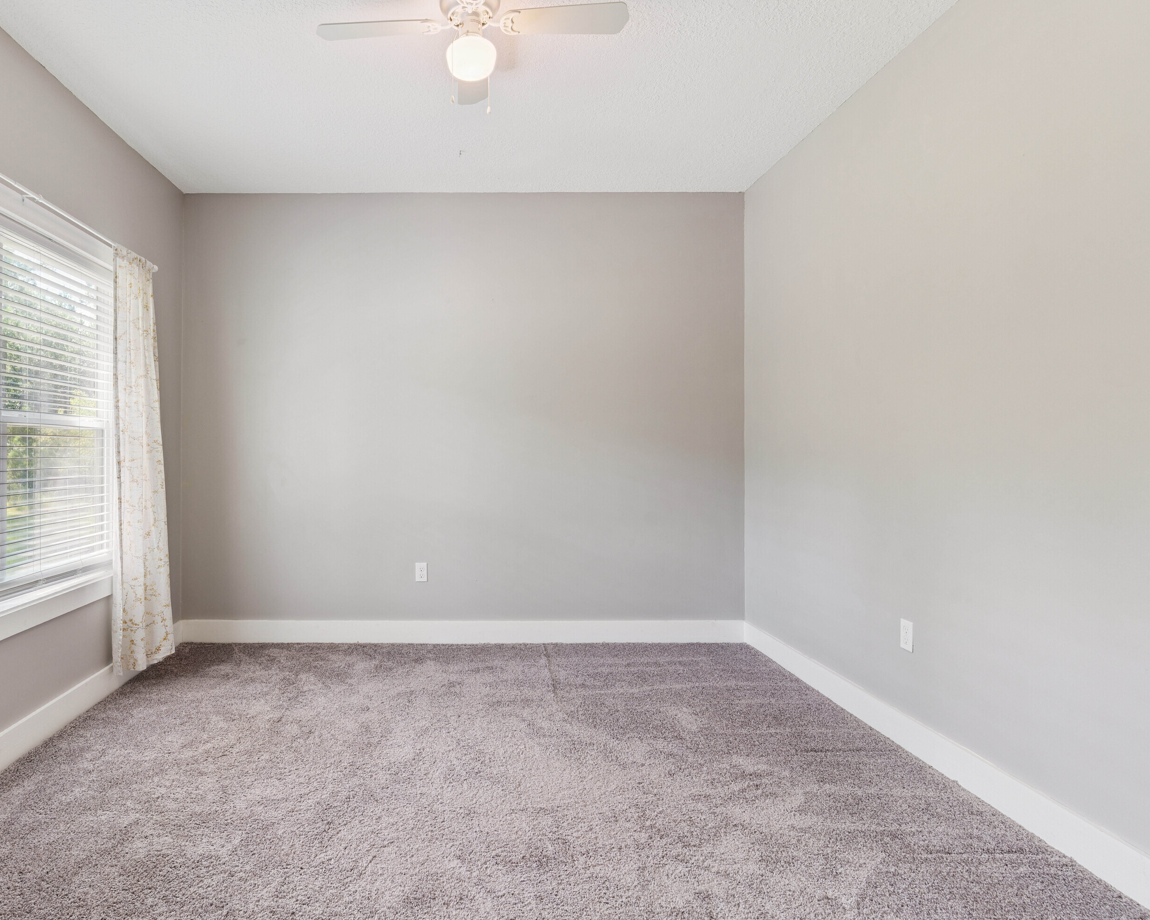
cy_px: 448
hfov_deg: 79.5
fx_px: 681
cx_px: 464
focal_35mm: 20
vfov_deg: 68.1
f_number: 8
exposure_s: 1/13
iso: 250
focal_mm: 17
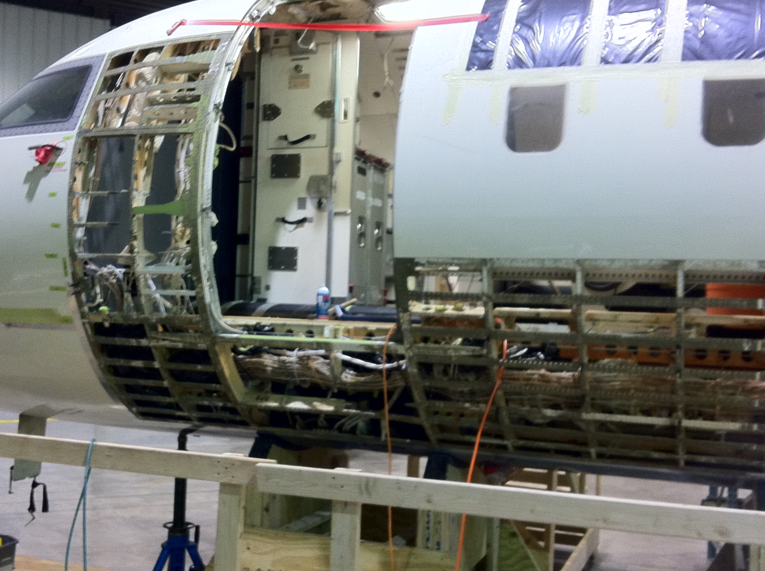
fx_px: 1059
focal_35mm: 48
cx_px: 294
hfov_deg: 39.5
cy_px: 295
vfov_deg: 30.2
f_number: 2.8
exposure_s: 1/15
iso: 125
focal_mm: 3.85
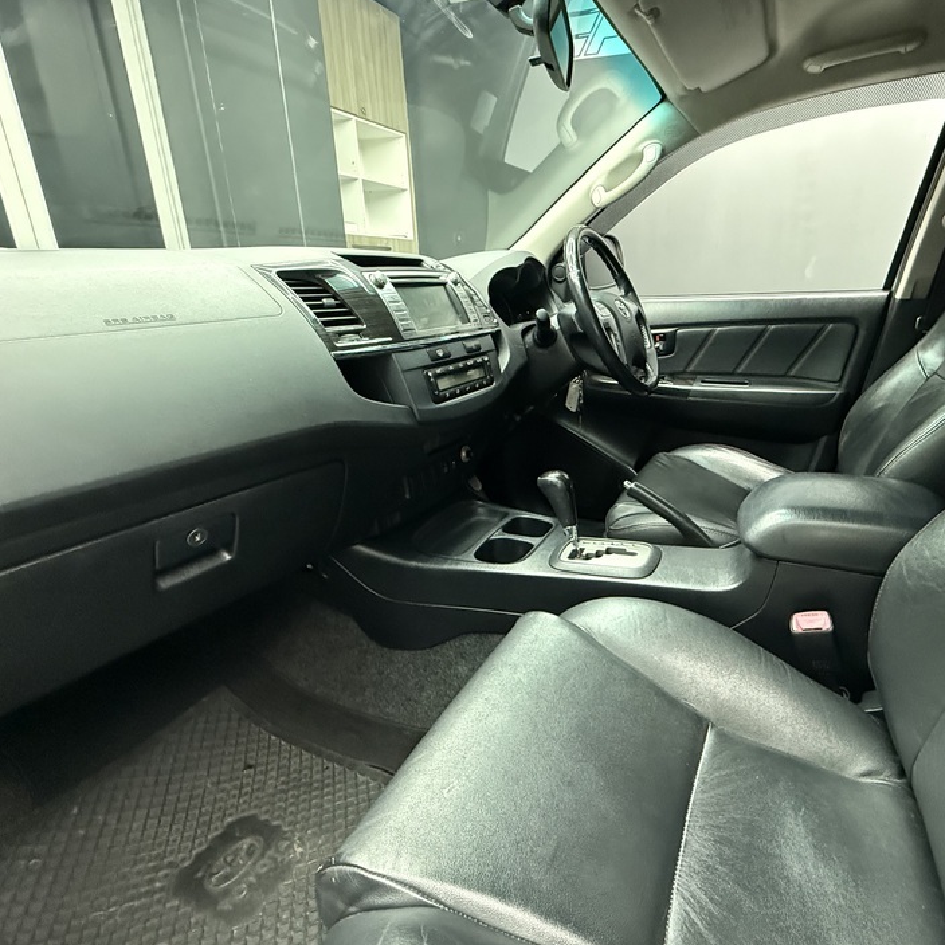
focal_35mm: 18
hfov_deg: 79.5
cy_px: 464
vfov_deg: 80.7
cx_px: 580
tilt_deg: -18.7
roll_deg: -0.6
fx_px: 556
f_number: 2.2
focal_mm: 2.22
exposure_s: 1/50
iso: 1250
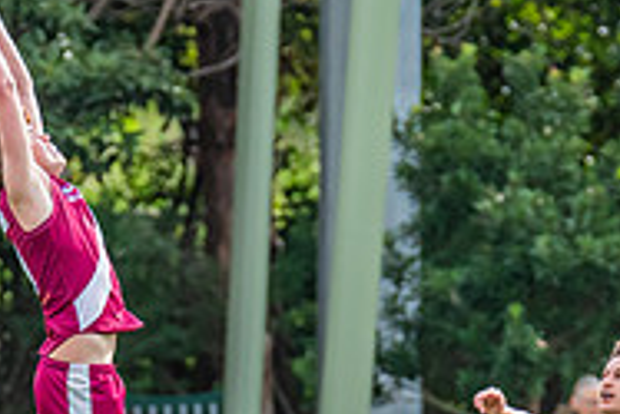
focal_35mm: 1234
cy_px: 394
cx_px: 73
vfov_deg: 1.1
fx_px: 21268
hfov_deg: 1.7
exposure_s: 1/1250
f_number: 5.6
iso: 800
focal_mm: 330
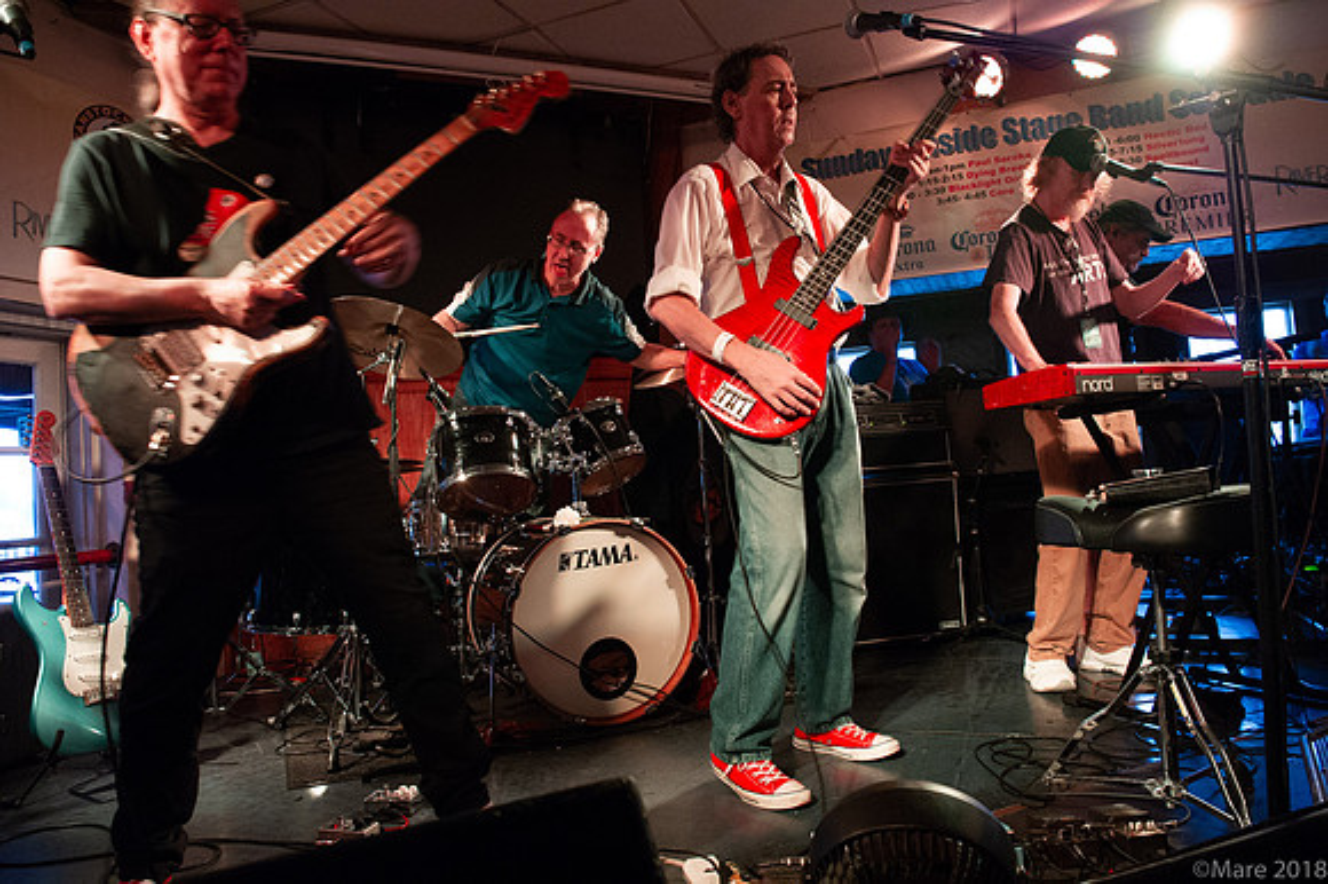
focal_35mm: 24
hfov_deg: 73.8
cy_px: 442
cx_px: 664
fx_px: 885
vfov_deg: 53.1
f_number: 6.3
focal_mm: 24
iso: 6400
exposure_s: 1/50
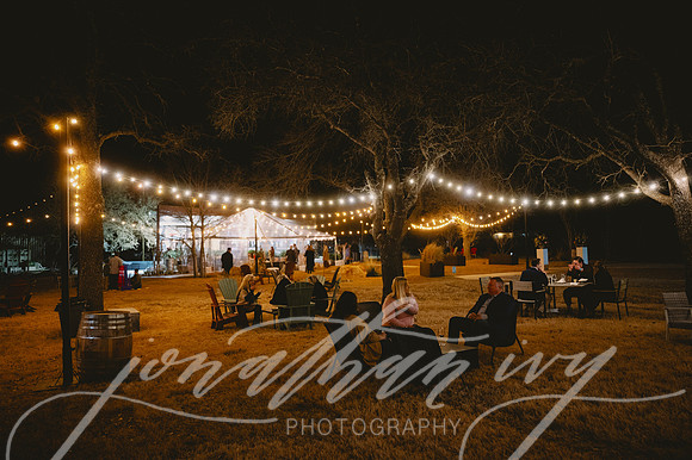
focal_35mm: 31
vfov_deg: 42.3
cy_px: 230
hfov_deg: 60.3
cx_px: 346
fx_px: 596
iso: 3200
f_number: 2.8
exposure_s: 1/50
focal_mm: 31
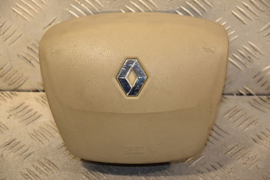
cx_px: 135
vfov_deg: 11.4
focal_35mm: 120
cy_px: 90
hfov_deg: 17.1
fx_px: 899
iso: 800
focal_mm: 80
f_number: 5.3
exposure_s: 1/160
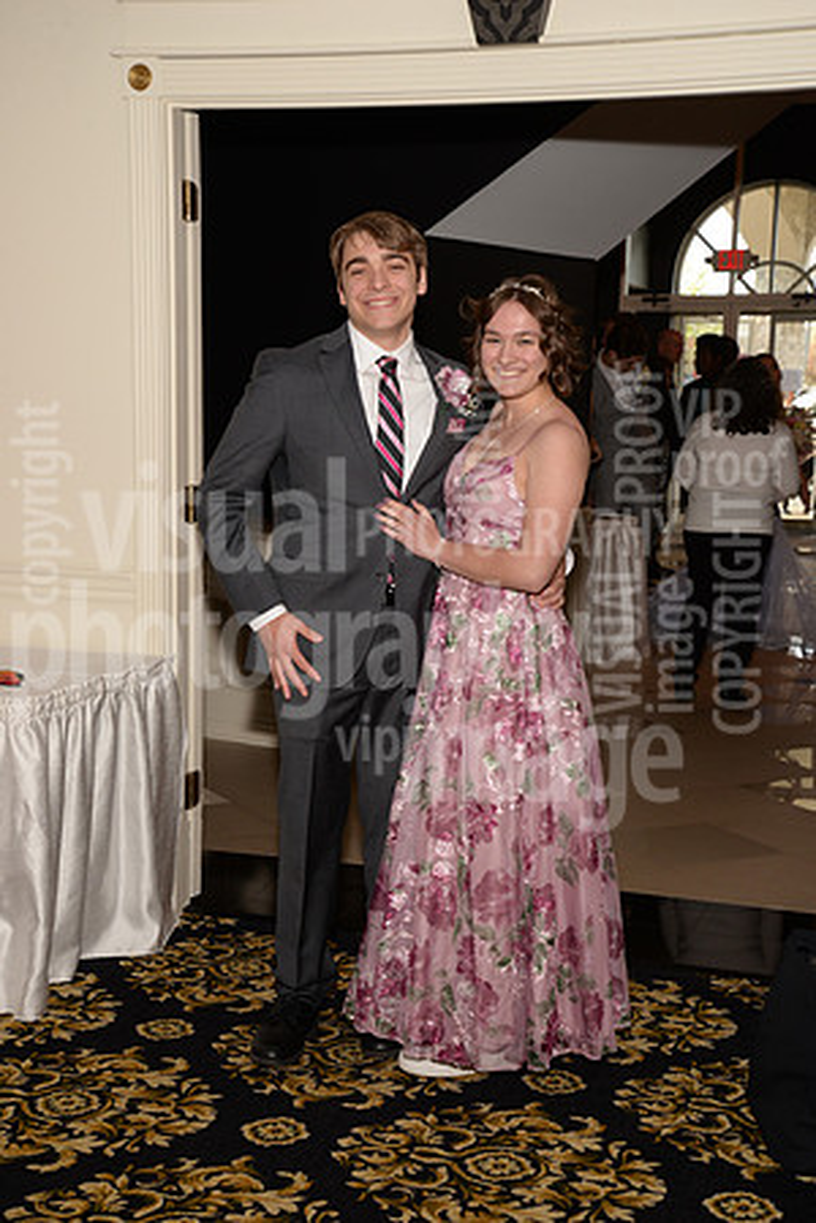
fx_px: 1904
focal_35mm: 56
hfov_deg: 24.2
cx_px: 408
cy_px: 612
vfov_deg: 35.6
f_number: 8
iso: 800
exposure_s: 1/125
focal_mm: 56
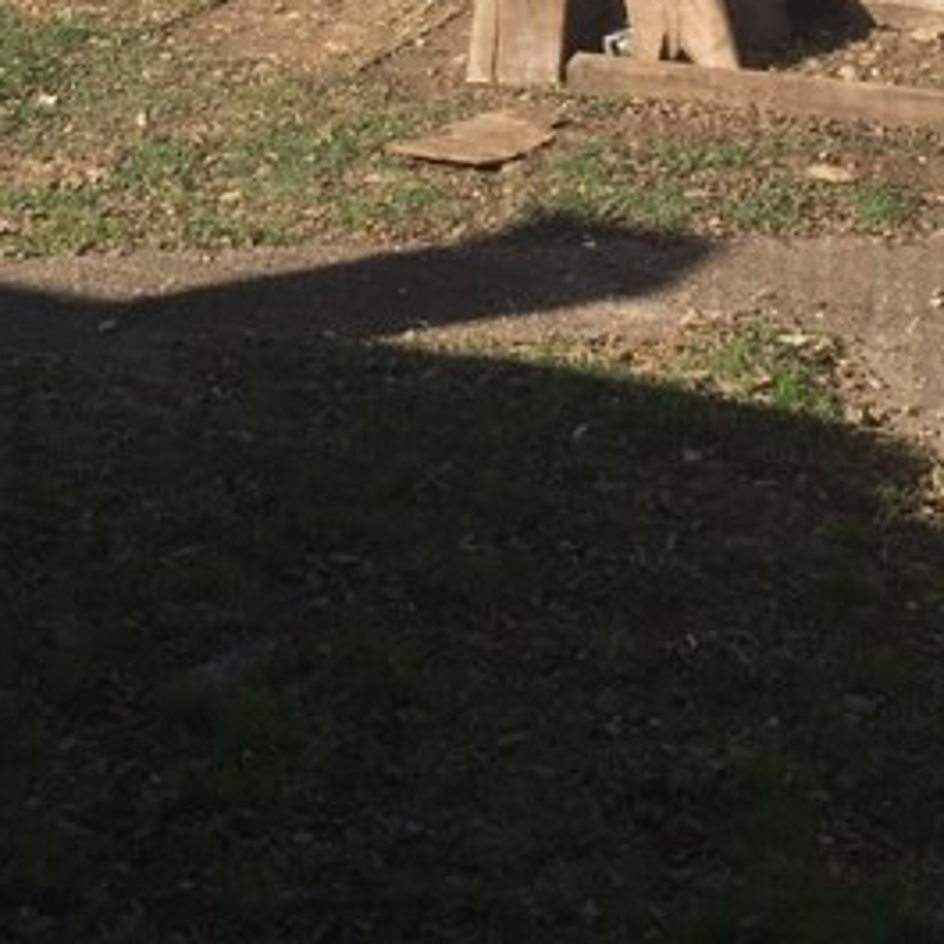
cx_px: 360
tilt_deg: -11.6
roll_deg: +1.3
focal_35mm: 99
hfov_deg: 17.5
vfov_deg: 17.0
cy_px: -82
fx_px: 3054
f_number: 2.2
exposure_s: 1/1014
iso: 32
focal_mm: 4.15
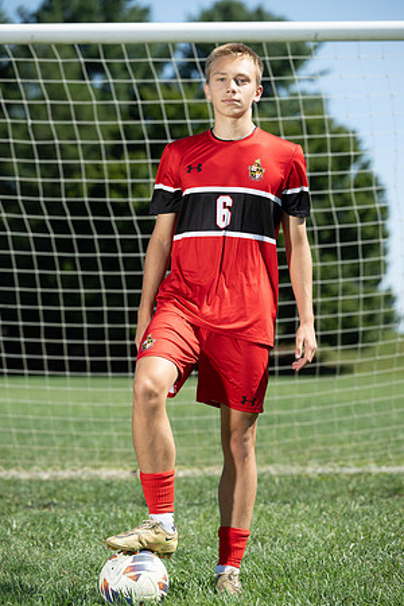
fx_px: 1852
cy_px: 303
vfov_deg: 18.6
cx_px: 202
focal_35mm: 110
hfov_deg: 12.5
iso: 100
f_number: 4
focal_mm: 110
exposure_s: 1/640
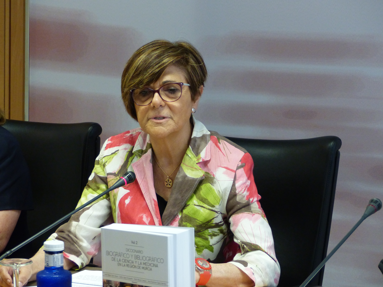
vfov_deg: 12.2
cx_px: 192
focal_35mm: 121
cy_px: 144
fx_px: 1339
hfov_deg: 16.3
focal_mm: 21.8
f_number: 2.8
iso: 400
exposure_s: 1/125
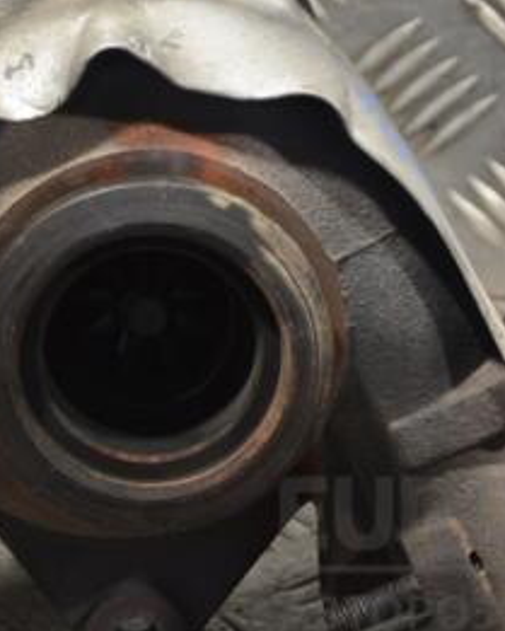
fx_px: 3325
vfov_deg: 10.8
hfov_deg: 8.7
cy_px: 191
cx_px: 234
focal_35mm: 178
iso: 320
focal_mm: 55
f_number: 5.6
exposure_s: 1/30
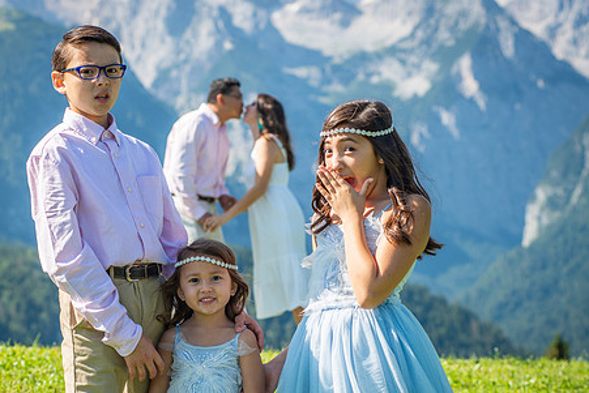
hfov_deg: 16.6
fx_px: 2013
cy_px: 256
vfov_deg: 11.1
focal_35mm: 123
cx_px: 215
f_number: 5.6
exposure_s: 1/500
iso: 160
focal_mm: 92
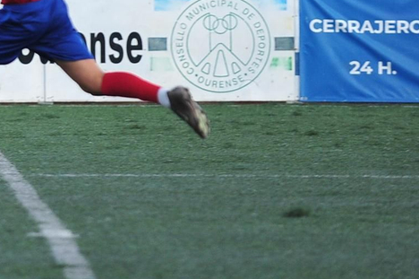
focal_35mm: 684
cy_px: 12
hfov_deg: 3.0
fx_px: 7953
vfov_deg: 2.0
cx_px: -266
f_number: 4
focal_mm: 200
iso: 1000
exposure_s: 1/400
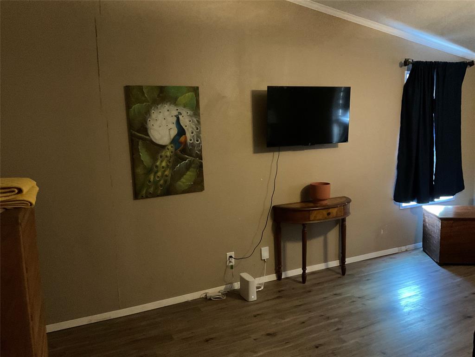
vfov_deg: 48.2
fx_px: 398
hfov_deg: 61.7
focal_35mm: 29
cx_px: 238
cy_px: 178
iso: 500
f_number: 1.8
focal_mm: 3
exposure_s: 1/20
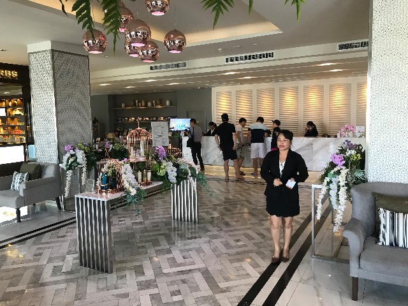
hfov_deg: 63.4
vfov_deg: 49.7
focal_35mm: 28
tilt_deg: -5.4
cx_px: 204
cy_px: 153
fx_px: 330
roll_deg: +1.7
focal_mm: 3.99
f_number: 1.8
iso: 40
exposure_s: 1/33
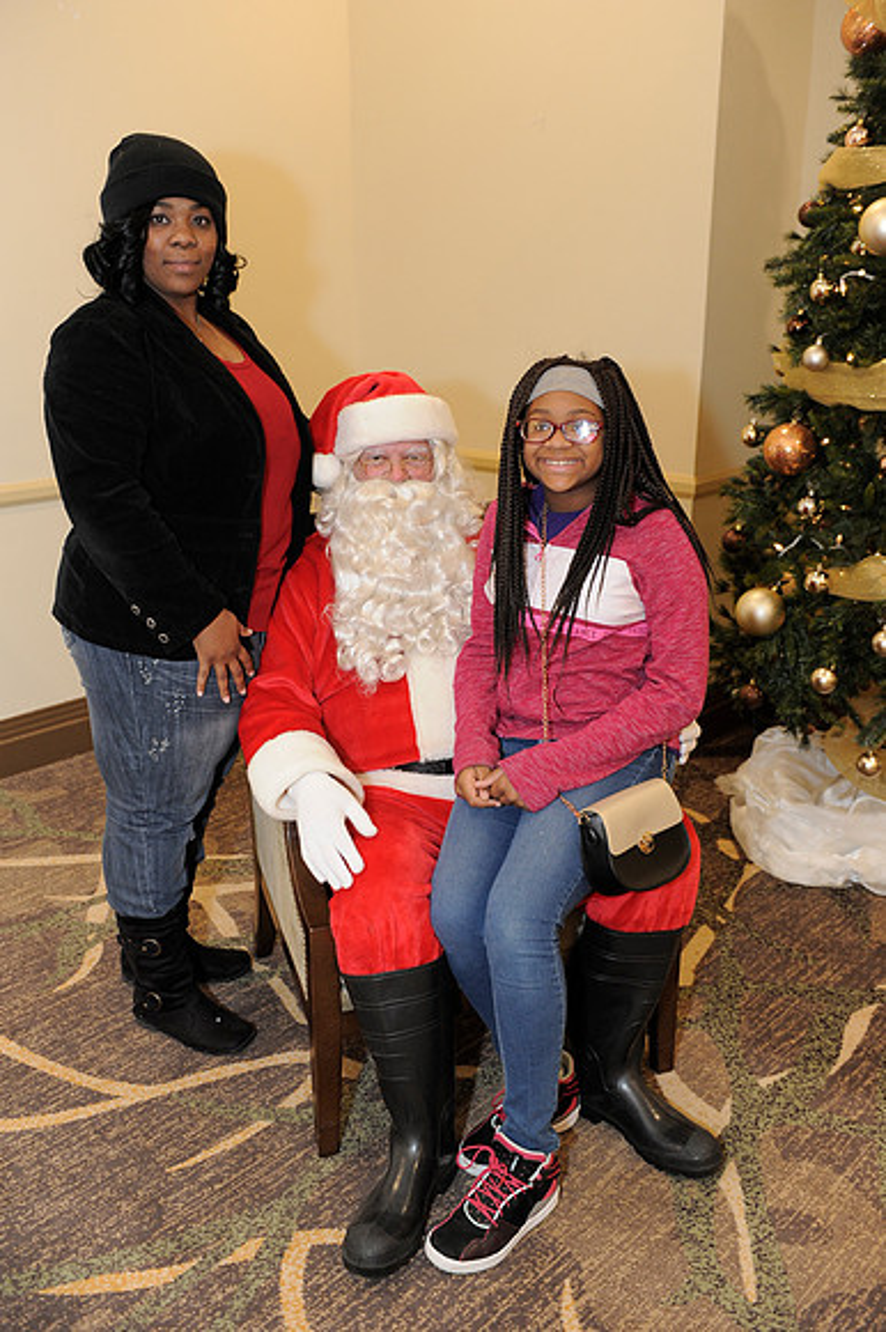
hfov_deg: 41.1
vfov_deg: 58.7
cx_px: 443
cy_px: 666
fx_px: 1183
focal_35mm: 32
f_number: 4
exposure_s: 1/100
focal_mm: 32
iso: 1600
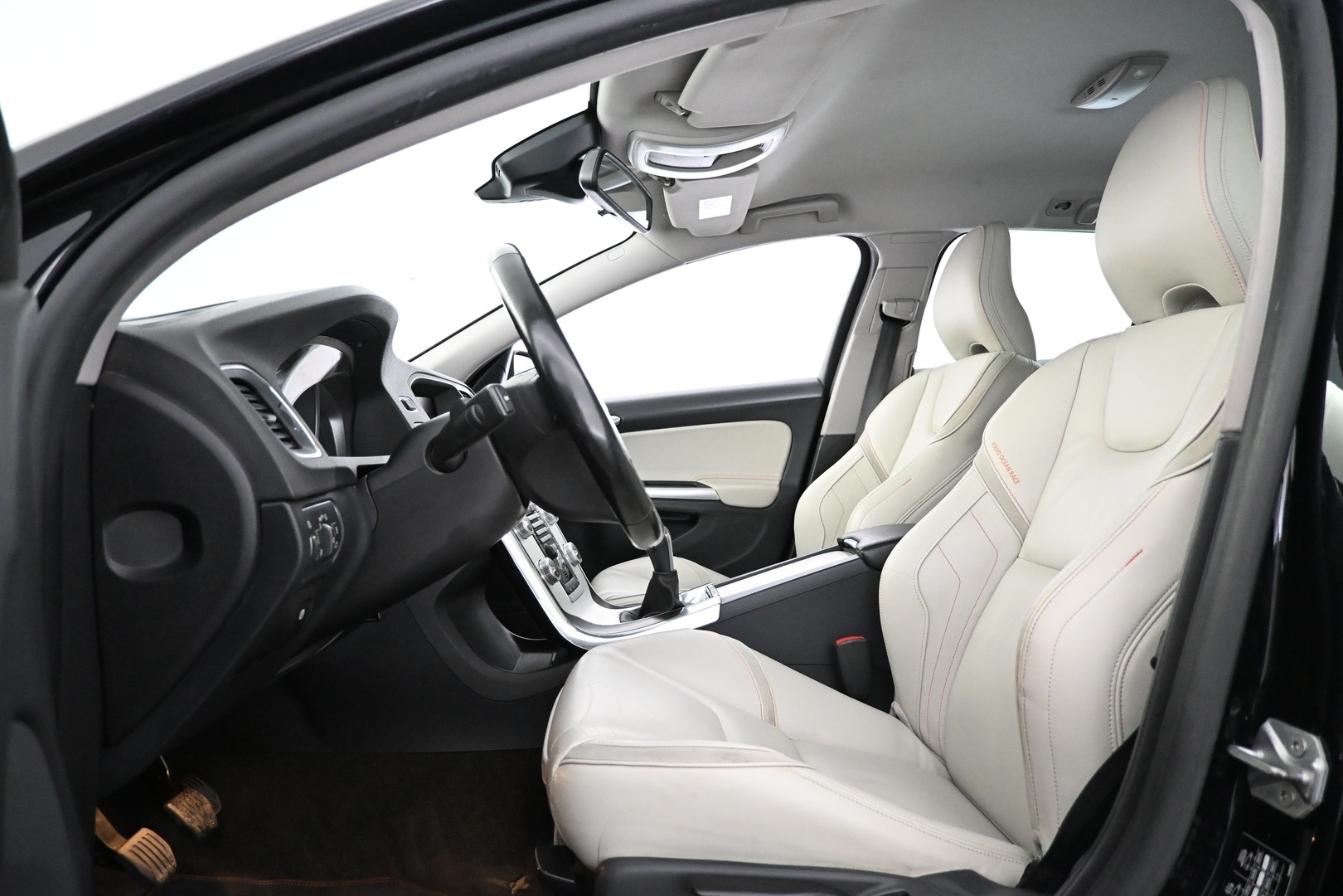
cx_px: 672
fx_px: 895
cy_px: 448
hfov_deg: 73.7
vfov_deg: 53.1
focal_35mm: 24
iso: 5000
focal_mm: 16
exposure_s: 1/60
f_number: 3.5
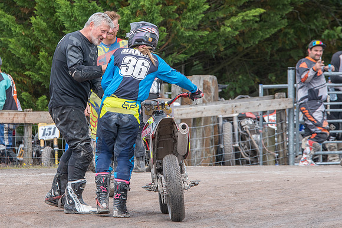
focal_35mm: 371
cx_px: 121
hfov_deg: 5.6
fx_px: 3526
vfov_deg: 3.7
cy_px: 81
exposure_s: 1/160
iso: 200
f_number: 8
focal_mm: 200
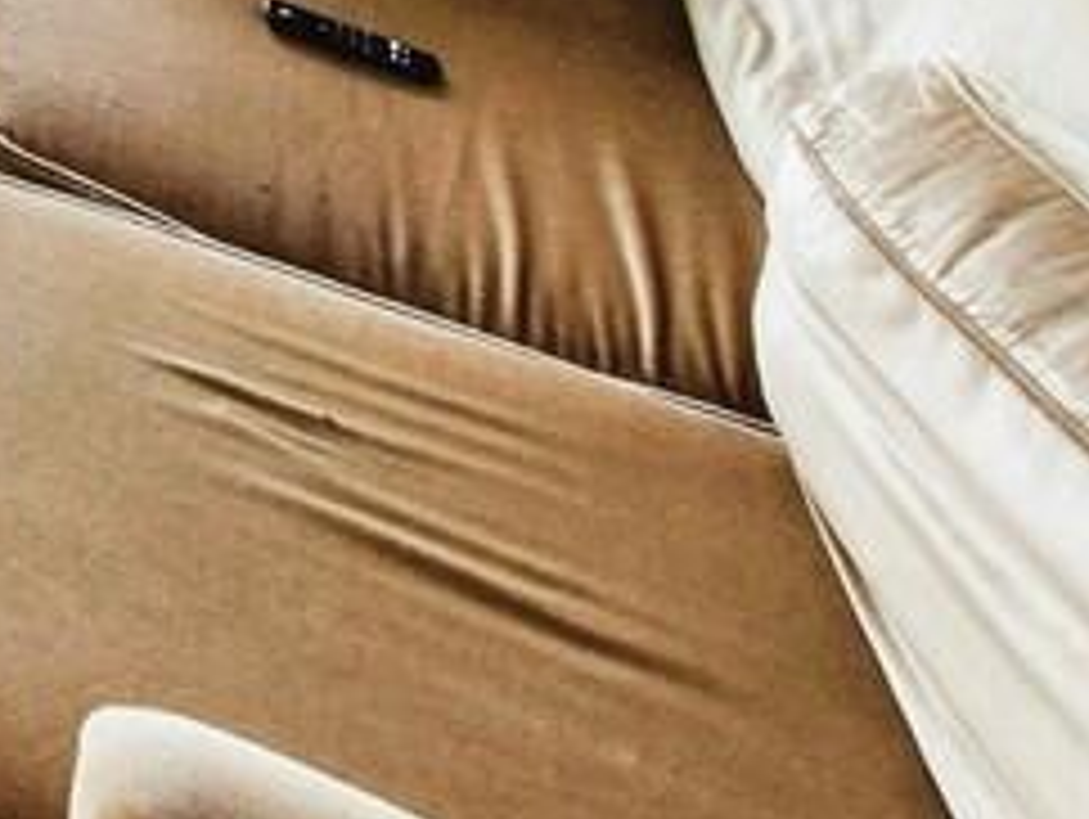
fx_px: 1732
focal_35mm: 55
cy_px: -540
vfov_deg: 20.8
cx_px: -990
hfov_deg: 20.5
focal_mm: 2.2
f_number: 2.2
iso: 100
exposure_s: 1/50
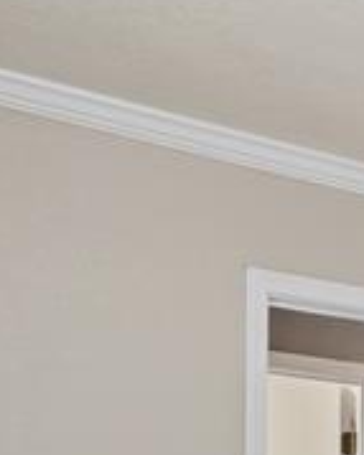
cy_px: 587
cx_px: 764
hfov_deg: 14.4
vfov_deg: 20.4
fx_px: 1159
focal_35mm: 86
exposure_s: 1/5
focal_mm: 16
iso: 200
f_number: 6.3
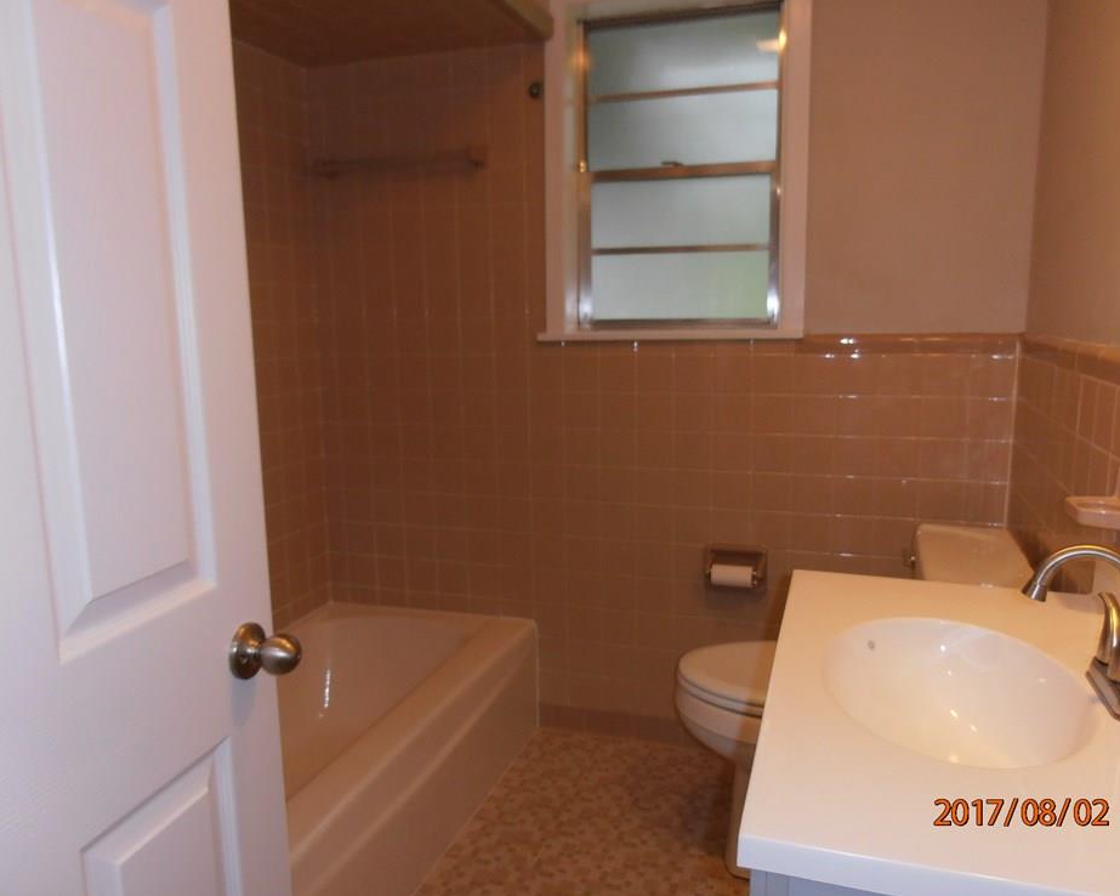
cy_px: 444
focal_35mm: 26
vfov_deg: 54.9
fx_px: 862
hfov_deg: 66.0
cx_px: 562
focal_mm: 4.2
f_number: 3
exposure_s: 1/30
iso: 125
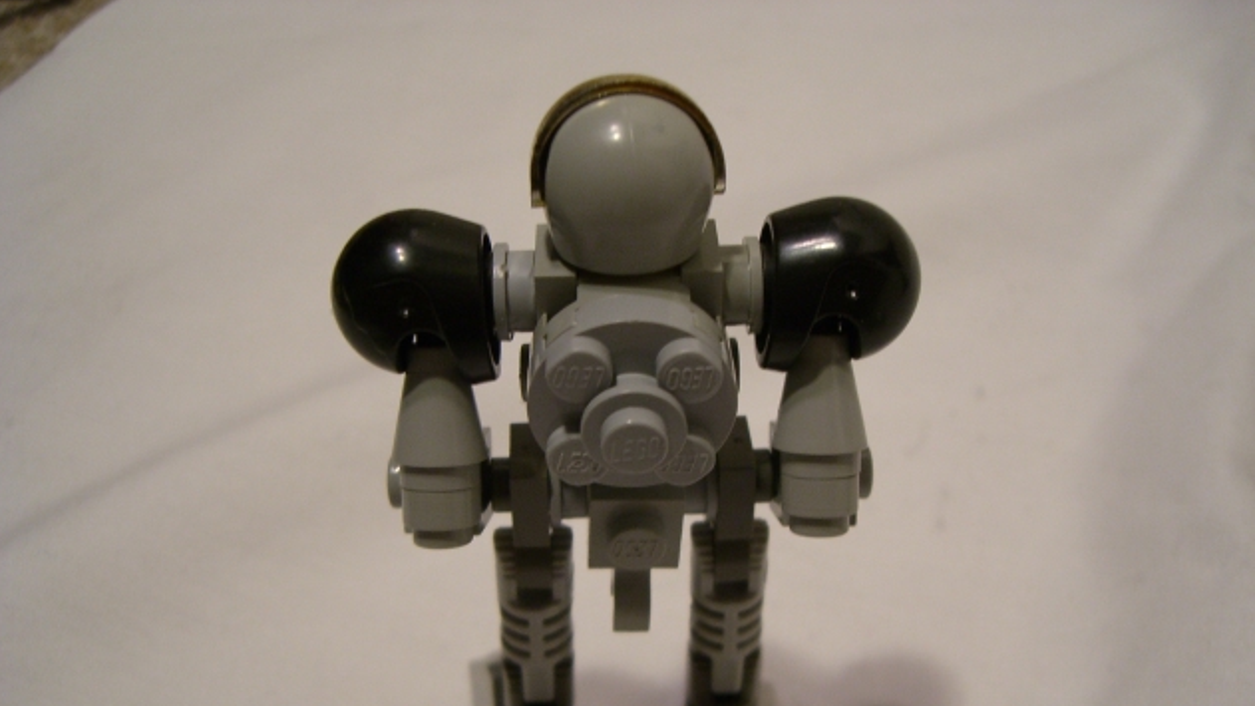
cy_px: 473
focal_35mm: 42
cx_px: 630
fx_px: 1398
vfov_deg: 28.2
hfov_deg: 48.4
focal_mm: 6.2
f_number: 2.7
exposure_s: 1/25
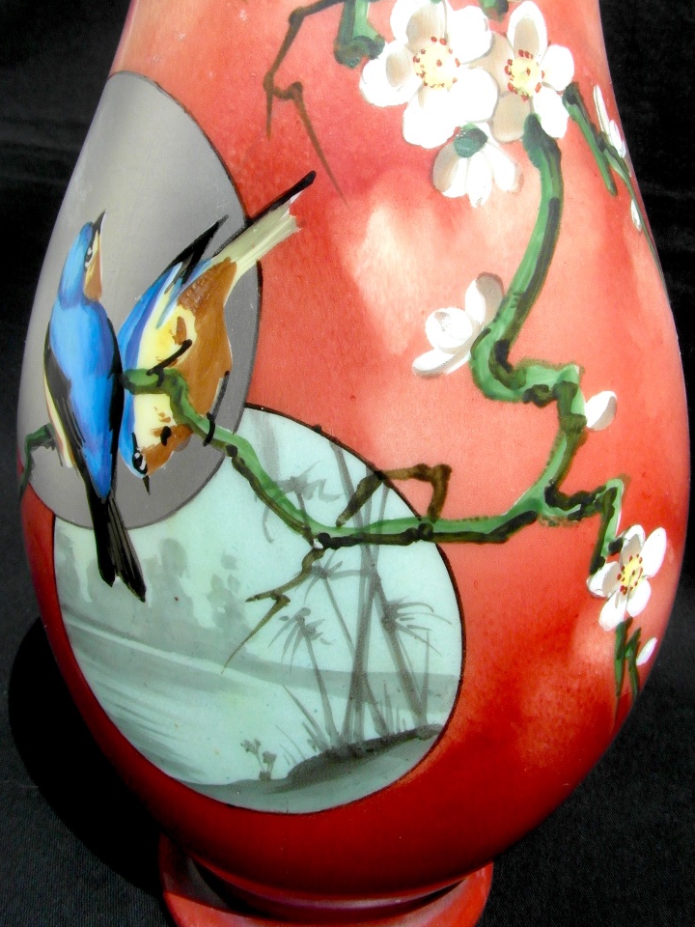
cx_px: 362
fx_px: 803
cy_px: 370
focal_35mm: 30
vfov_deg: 59.5
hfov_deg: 46.8
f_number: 5.8
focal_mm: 4
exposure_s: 1/500
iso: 80
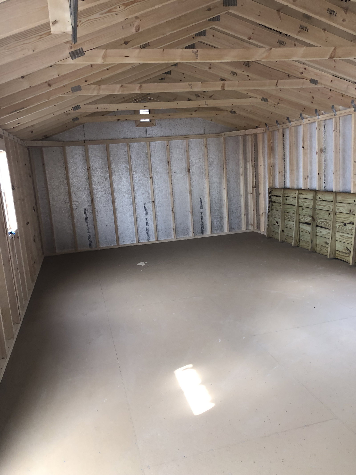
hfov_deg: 49.7
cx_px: 178
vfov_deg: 63.4
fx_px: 384
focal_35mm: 28
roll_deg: +3.7
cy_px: 238
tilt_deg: -9.2
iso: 40
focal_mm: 3.99
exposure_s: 1/30
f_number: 1.8
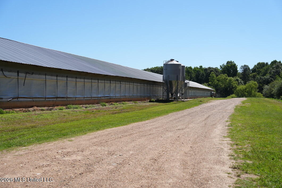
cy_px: 92
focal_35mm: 45
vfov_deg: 29.9
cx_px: 140
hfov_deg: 43.6
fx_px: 352
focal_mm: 44
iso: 400
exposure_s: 1/4000
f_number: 4
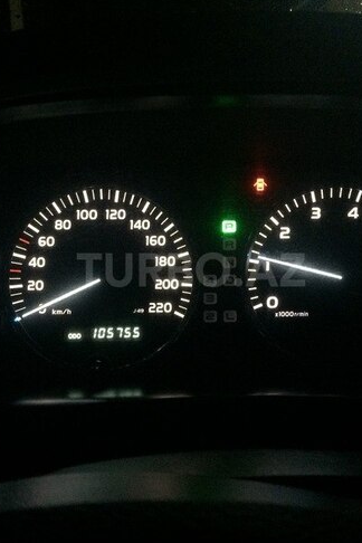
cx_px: 191
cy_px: 270
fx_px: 618
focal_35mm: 41
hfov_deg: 32.6
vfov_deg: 47.4
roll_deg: +0.9
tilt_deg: -23.5
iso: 250
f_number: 2.2
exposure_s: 1/25
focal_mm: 4.15
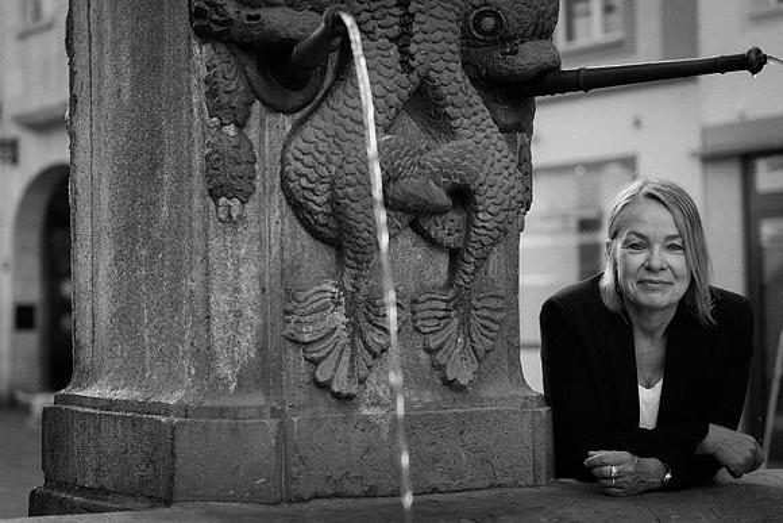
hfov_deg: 27.0
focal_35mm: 75
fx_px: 1632
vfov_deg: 18.2
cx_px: 392
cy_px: 262
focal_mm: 50
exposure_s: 1/1250
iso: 100
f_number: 2
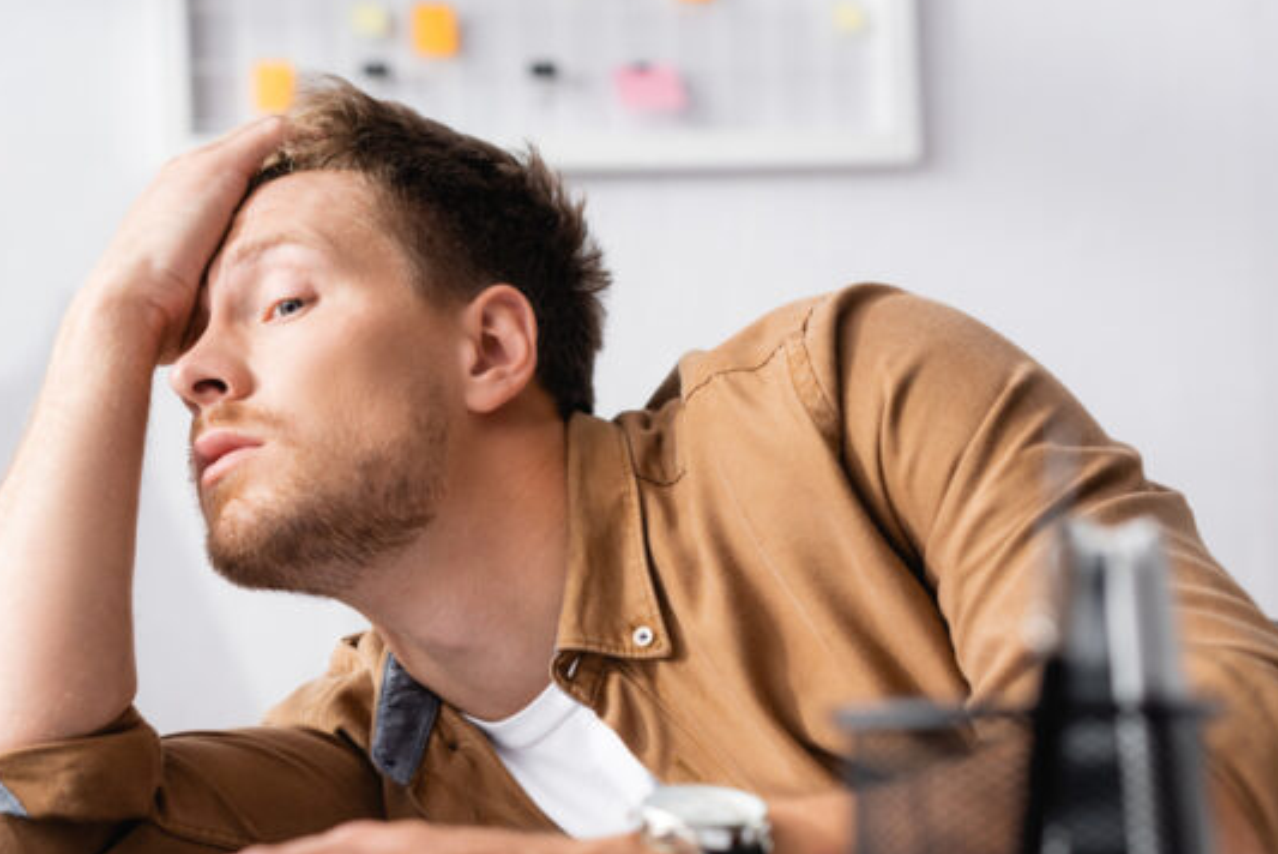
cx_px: 410
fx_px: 2557
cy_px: 596
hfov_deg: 27.9
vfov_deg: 18.9
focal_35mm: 72
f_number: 4
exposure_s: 1/200
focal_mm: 50
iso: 200
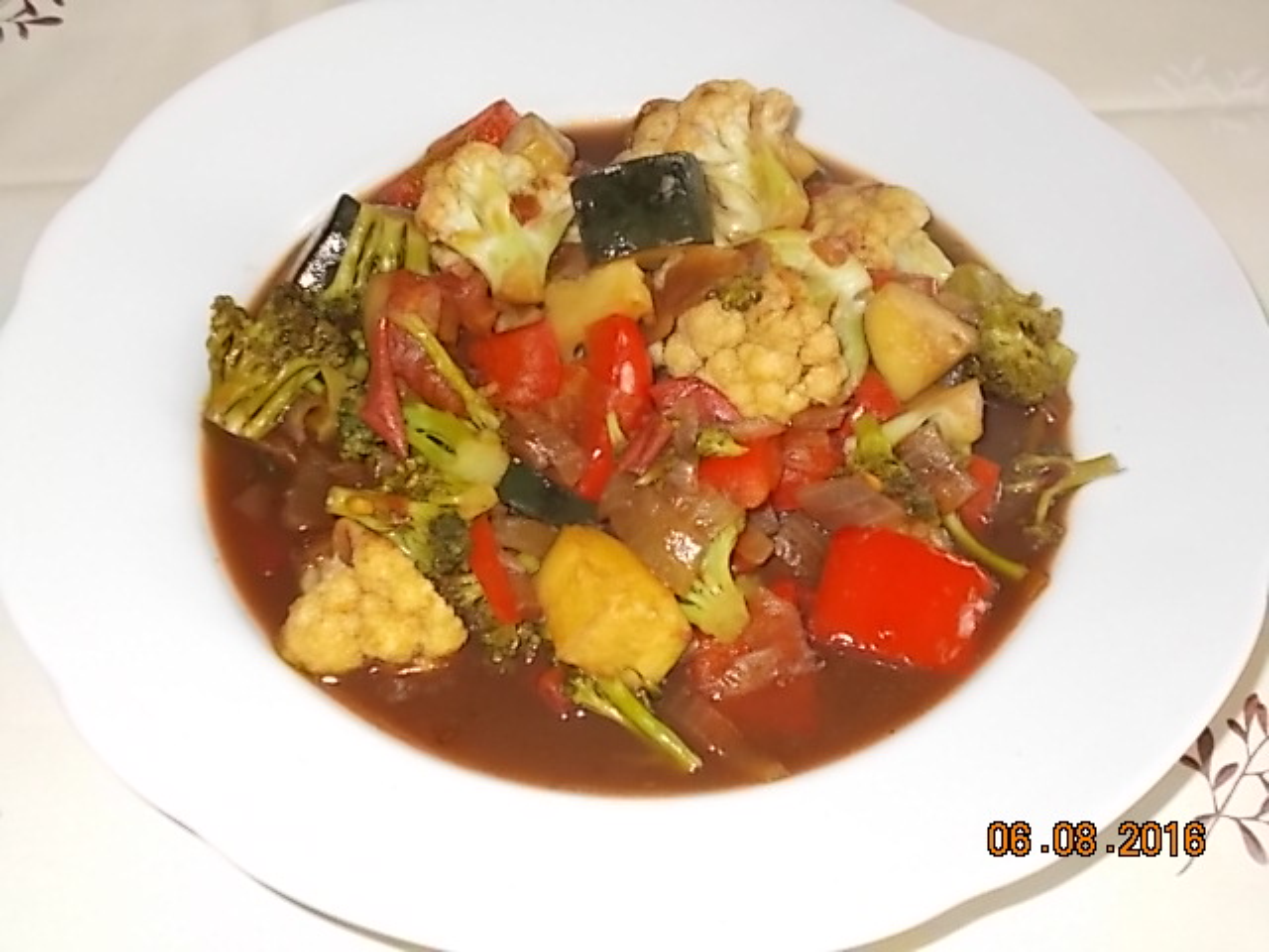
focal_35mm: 50
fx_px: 1833
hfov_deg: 38.2
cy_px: 476
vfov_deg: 29.1
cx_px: 634
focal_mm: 9
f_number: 4.5
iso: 200
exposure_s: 1/30
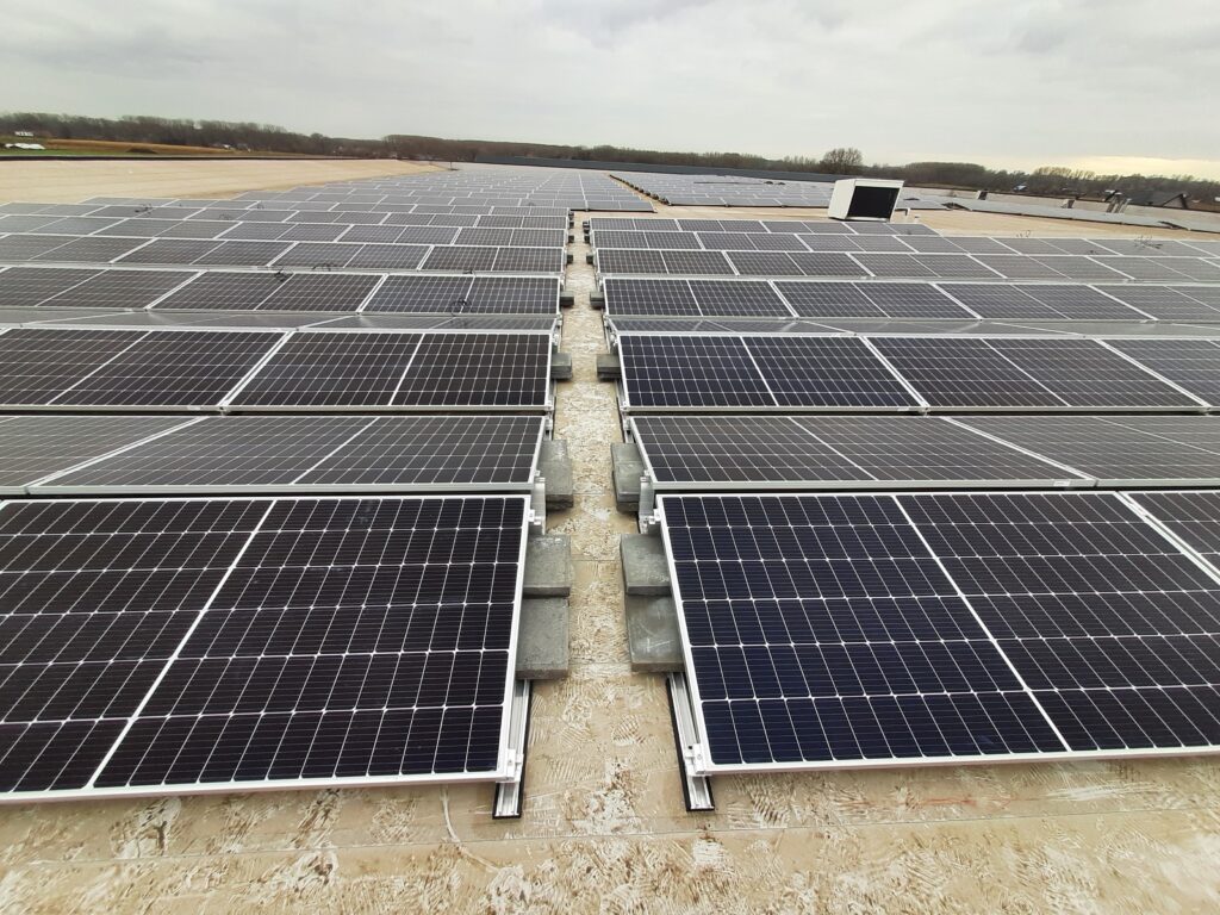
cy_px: 458
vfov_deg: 89.9
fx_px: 458
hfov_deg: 106.2
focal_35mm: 13
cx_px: 610
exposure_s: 1/100
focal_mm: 1.42
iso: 50
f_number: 2.2
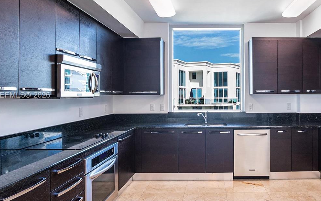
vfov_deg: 53.0
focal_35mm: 23
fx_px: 201
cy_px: 96
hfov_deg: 75.2
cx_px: 208
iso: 100
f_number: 4.5
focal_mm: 7
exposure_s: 1/13
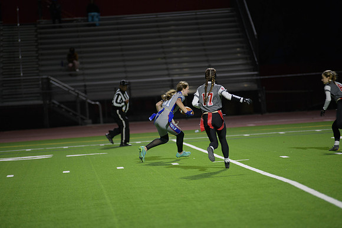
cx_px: 171
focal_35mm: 190
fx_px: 1805
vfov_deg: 7.2
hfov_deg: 10.8
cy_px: 114
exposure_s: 1/200
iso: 1000
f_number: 2.8
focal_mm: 190
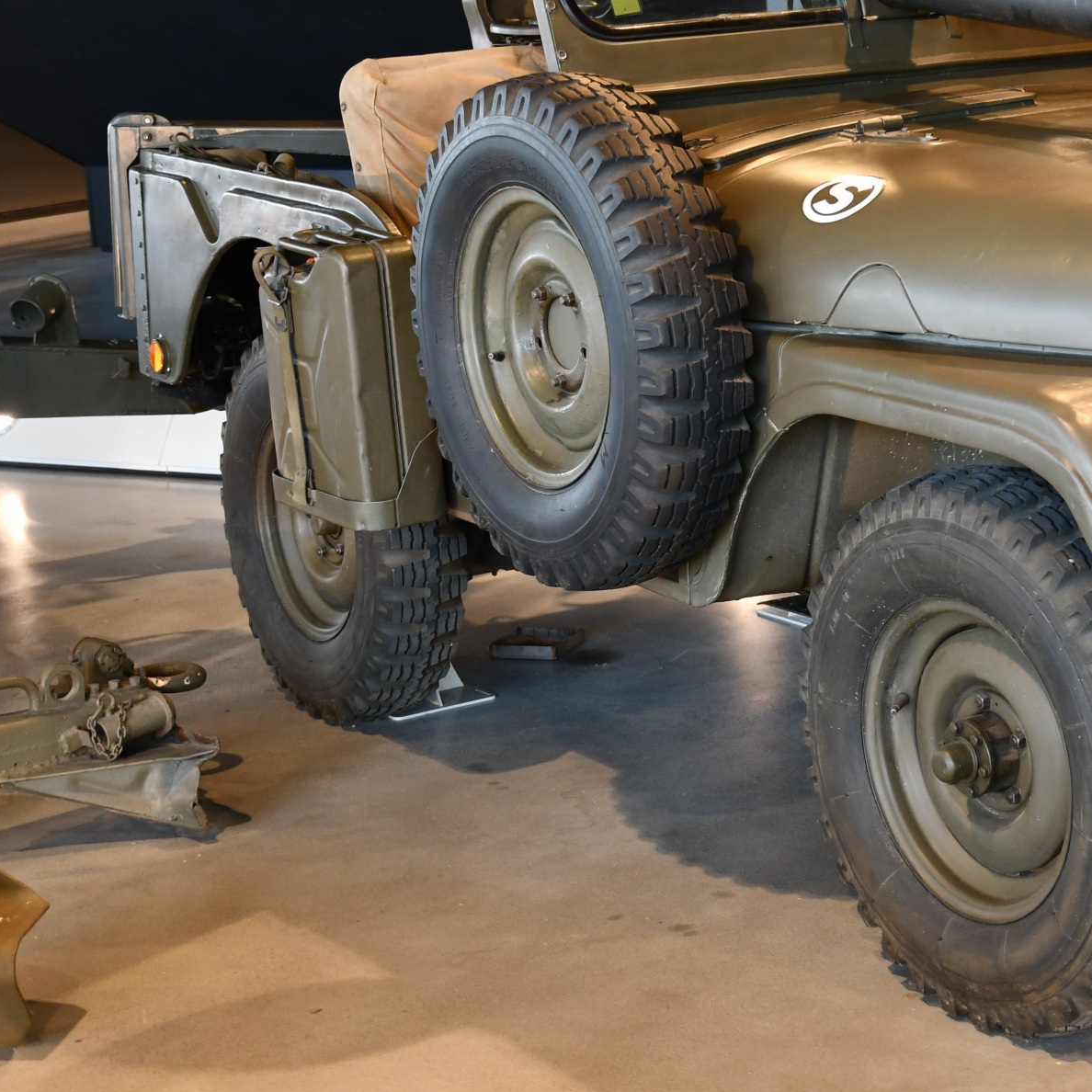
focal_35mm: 79
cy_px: 397
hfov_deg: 21.5
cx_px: 952
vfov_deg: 21.9
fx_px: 2820
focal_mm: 31
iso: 640
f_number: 3.2
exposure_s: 1/25
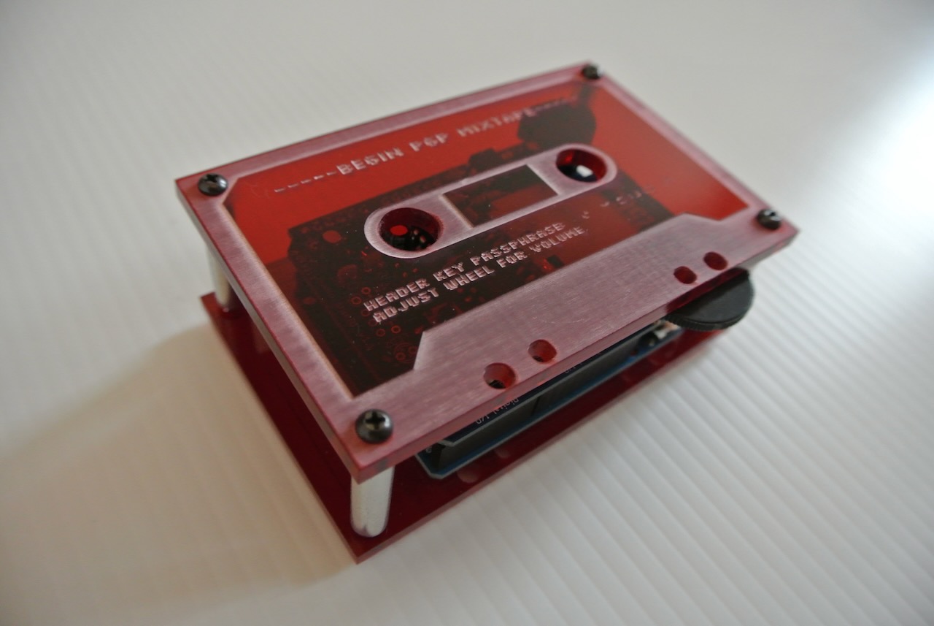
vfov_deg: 48.1
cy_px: 313
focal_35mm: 27
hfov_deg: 67.3
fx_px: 701
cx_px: 467
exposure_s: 1/40
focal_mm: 10
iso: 800
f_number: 3.5
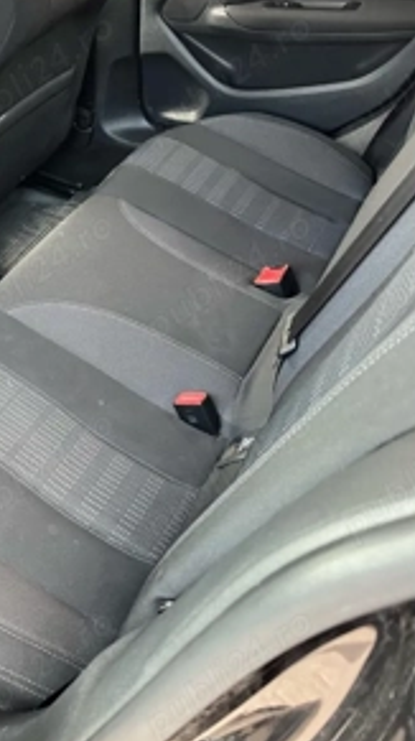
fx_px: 765
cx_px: 81
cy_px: 308
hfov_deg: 29.6
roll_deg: +6.1
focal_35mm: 39
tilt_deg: -39.8
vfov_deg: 51.4
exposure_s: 1/60
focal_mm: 5.1
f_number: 1.6
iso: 400
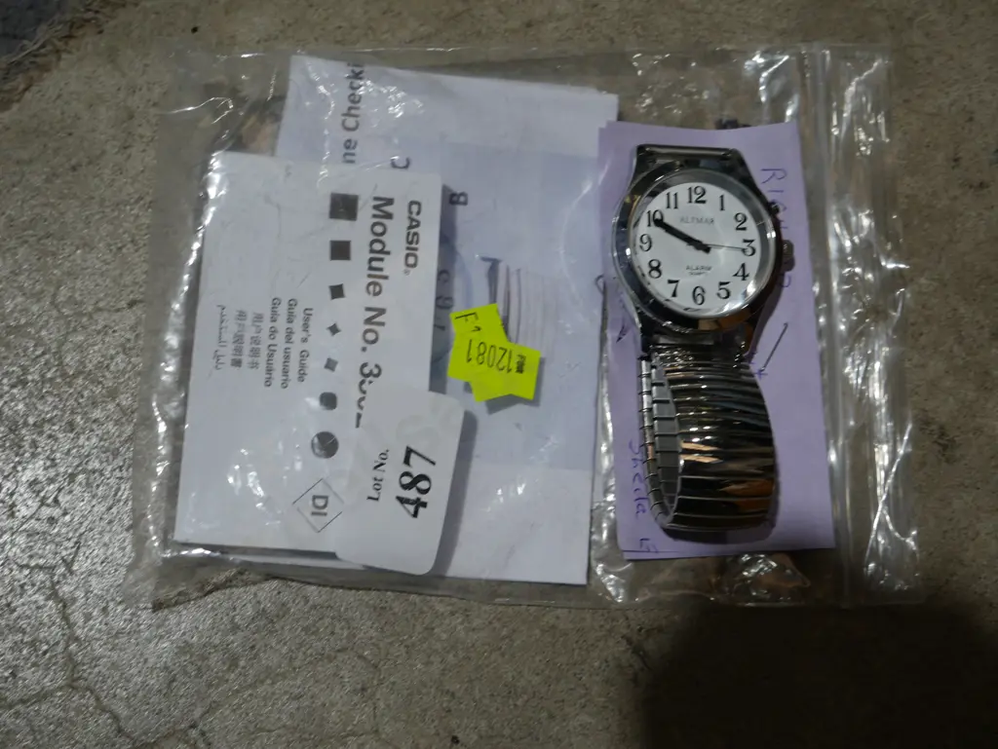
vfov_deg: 30.3
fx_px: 1385
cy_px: 374
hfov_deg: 39.6
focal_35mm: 48
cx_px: 499
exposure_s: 1/80
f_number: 5.2
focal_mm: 24
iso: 200
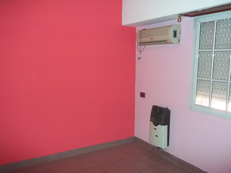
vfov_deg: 44.2
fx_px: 214
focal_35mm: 32
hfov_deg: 56.8
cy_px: 86
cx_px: 116
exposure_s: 1/30
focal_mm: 5.7
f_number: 2.9
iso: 160
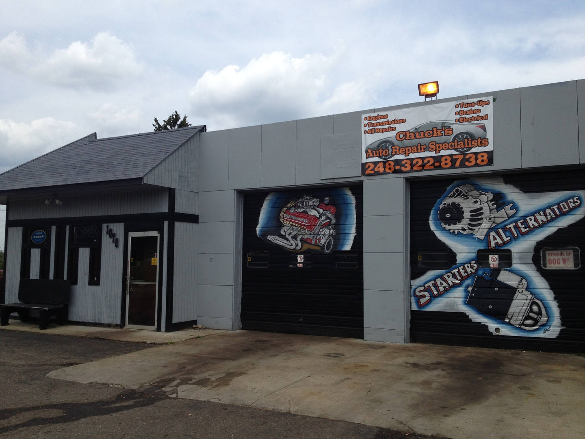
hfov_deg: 52.6
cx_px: 292
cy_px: 220
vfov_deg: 40.7
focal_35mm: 35
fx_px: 591
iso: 50
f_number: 2.4
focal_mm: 4.28
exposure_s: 1/2304
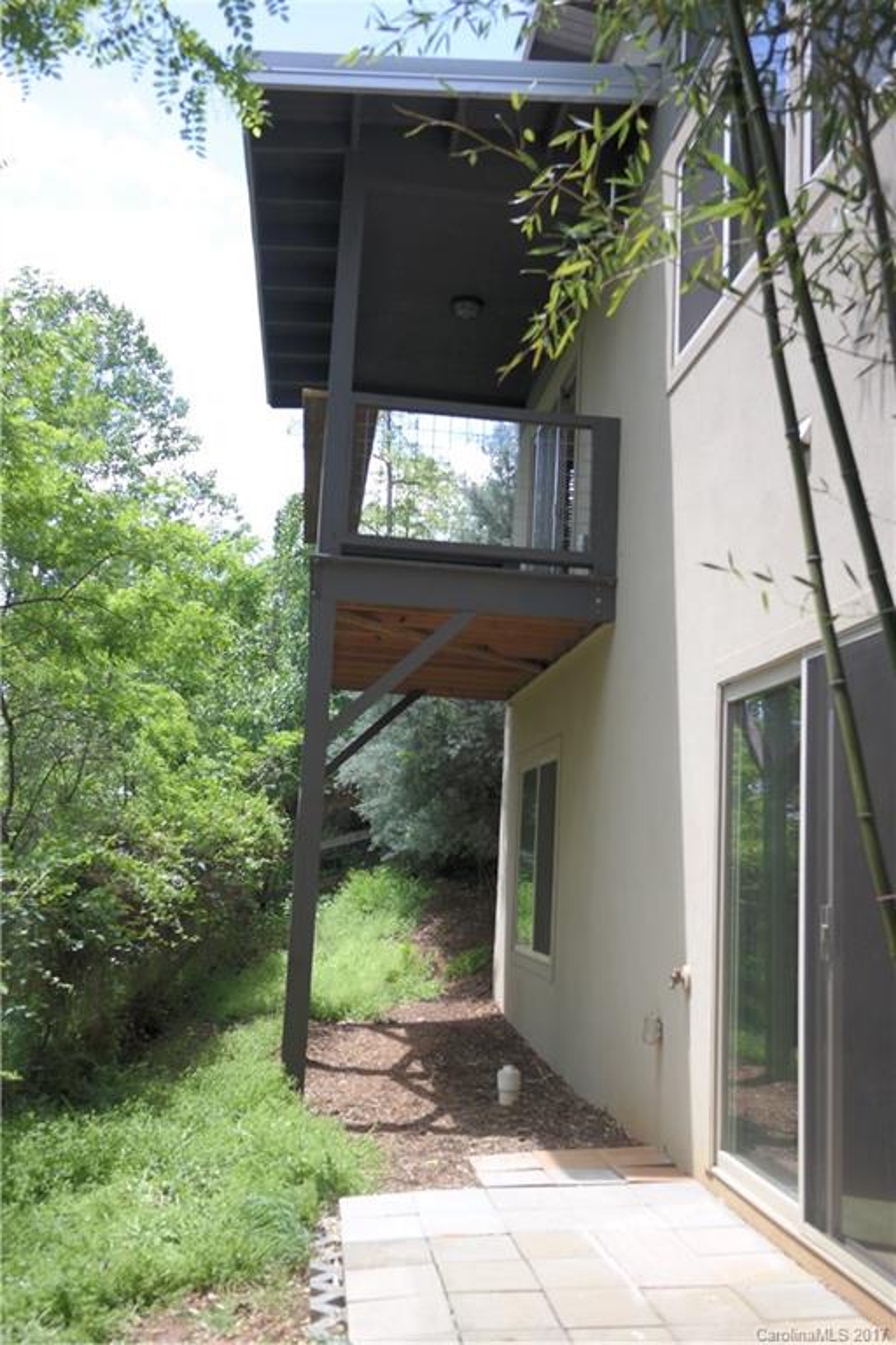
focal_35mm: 30
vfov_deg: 61.9
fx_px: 1120
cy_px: 672
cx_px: 448
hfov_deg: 43.6
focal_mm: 20
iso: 100
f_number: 6.3
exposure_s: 1/250
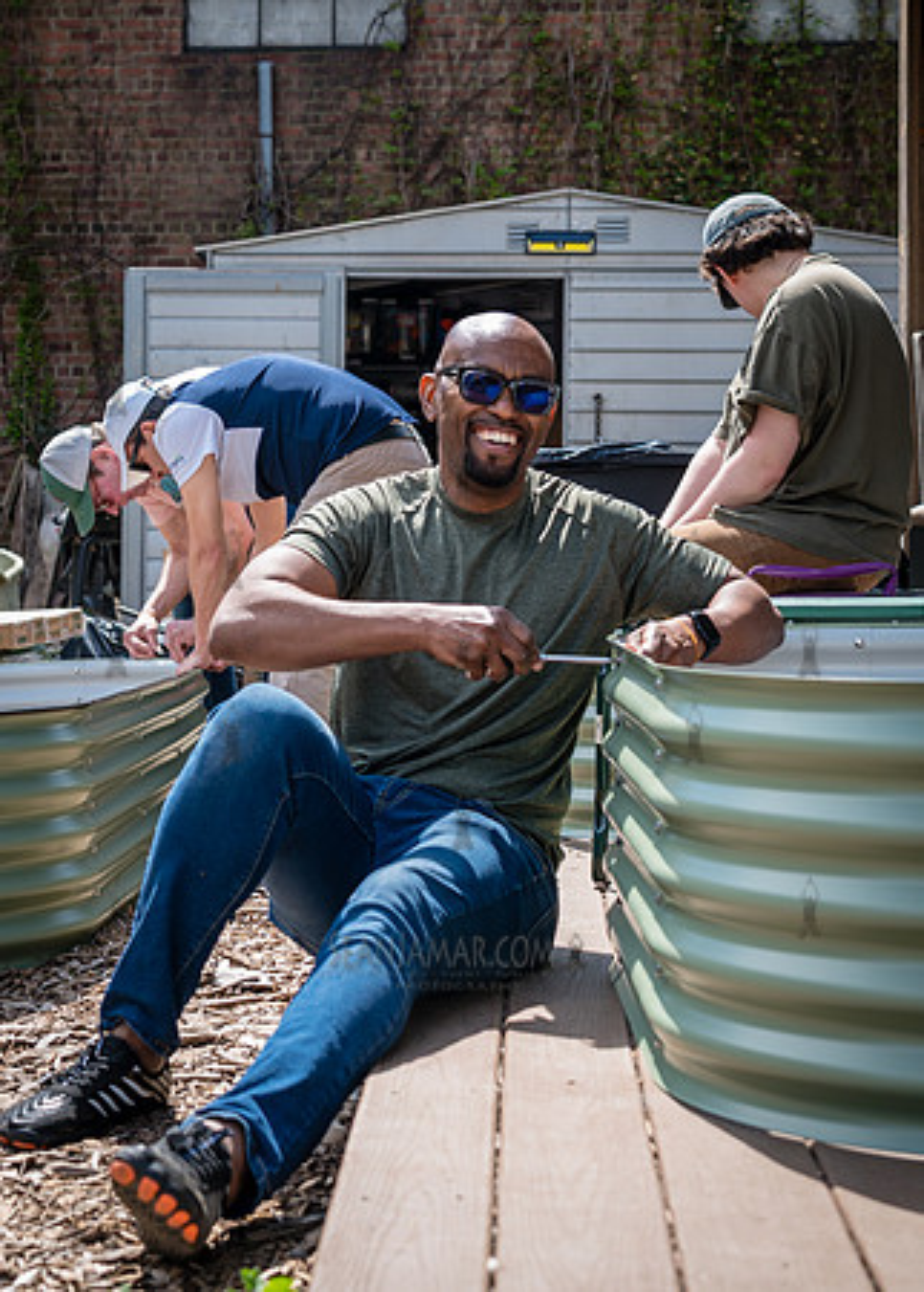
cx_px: 360
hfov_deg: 23.9
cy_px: 546
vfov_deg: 33.0
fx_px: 2177
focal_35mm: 59
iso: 100
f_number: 3.5
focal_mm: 35
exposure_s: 1/400
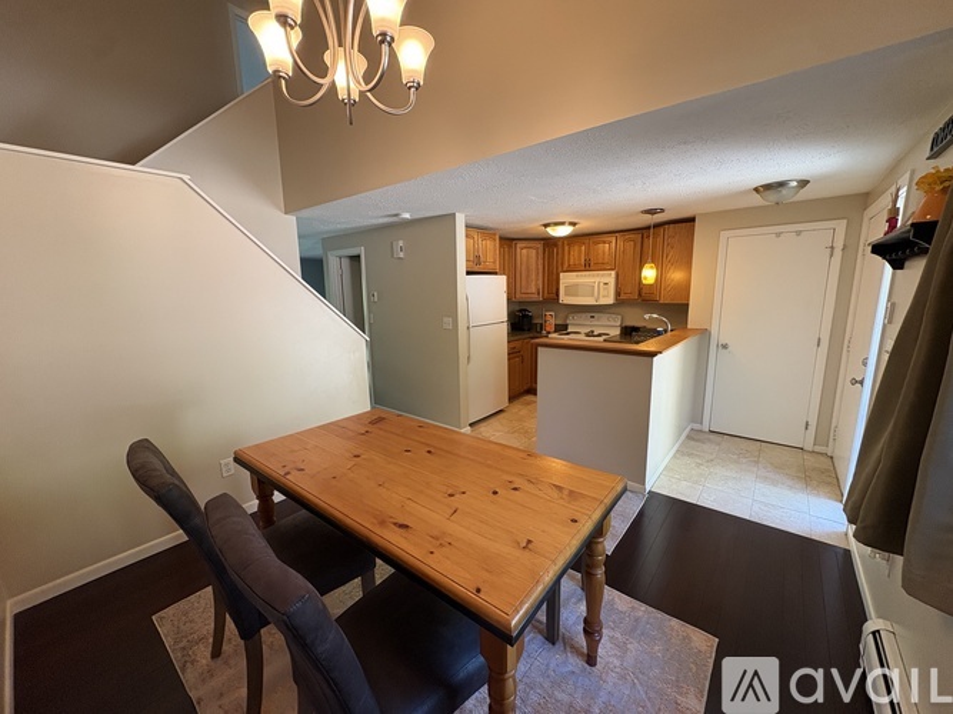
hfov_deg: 102.1
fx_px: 385
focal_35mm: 14
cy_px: 357
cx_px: 476
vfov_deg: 85.7
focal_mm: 2.22
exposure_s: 1/60
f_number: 2.2
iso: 250
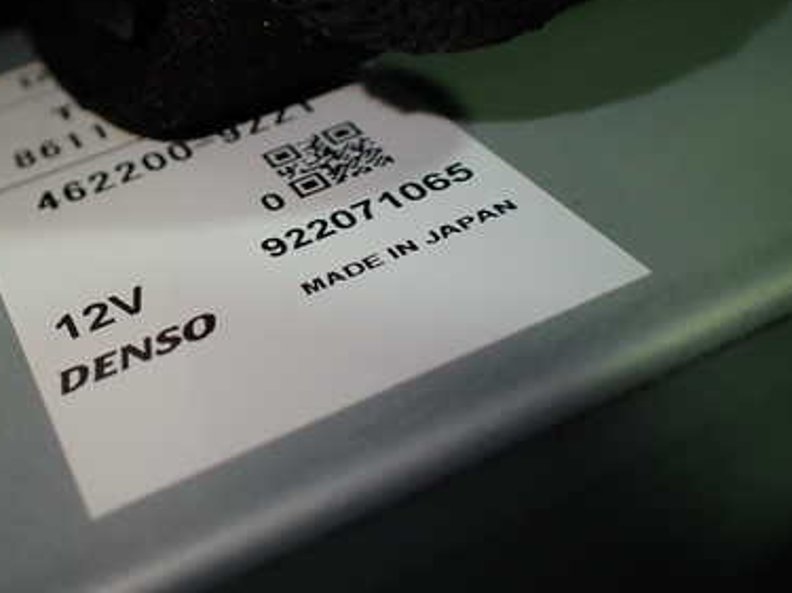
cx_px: 239
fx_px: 1098
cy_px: 257
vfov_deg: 30.2
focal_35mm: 48
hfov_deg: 39.0
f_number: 2.3
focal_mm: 5.4
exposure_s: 1/160
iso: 100
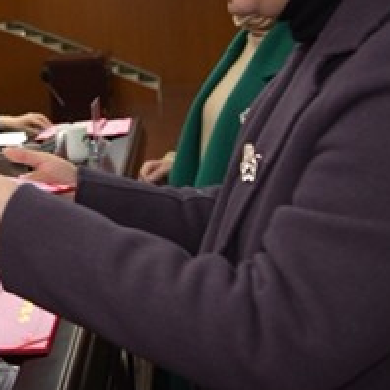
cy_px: 46
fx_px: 790
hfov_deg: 25.3
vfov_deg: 26.9
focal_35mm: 62
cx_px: -63
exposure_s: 1/125
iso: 1100
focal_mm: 24
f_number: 4
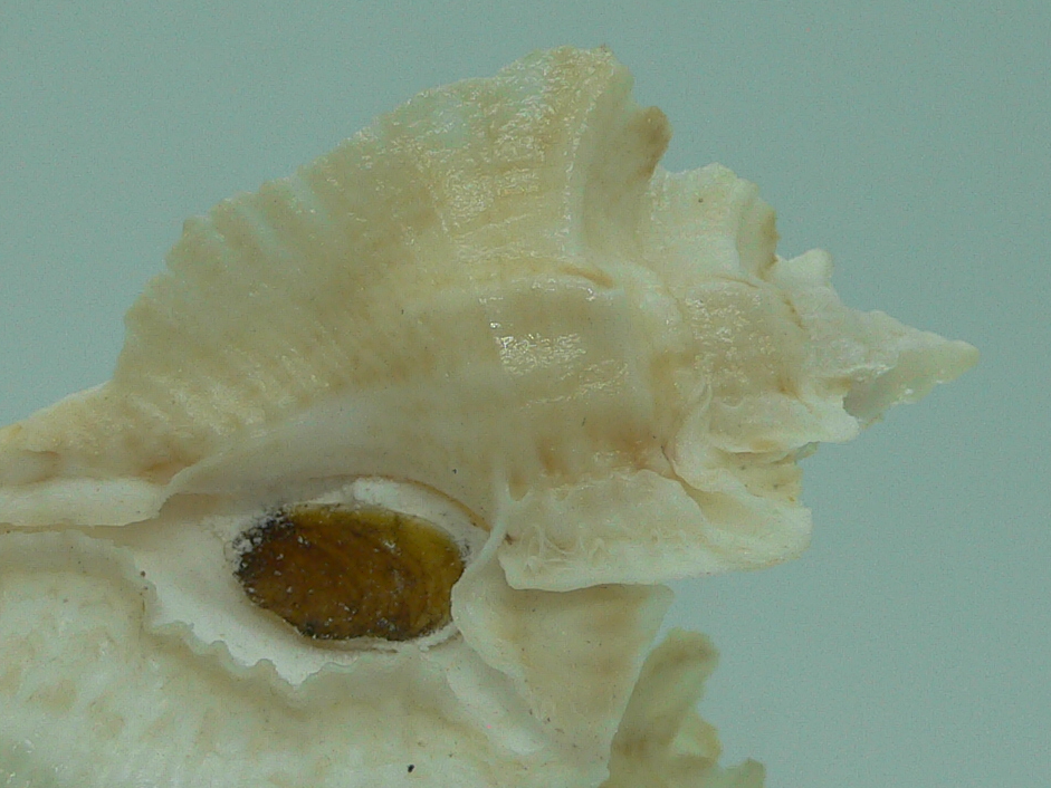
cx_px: 363
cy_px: 560
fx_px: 2277
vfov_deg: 19.5
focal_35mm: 75
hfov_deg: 25.9
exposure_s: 1/80
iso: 80
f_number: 2.8
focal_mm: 4.6
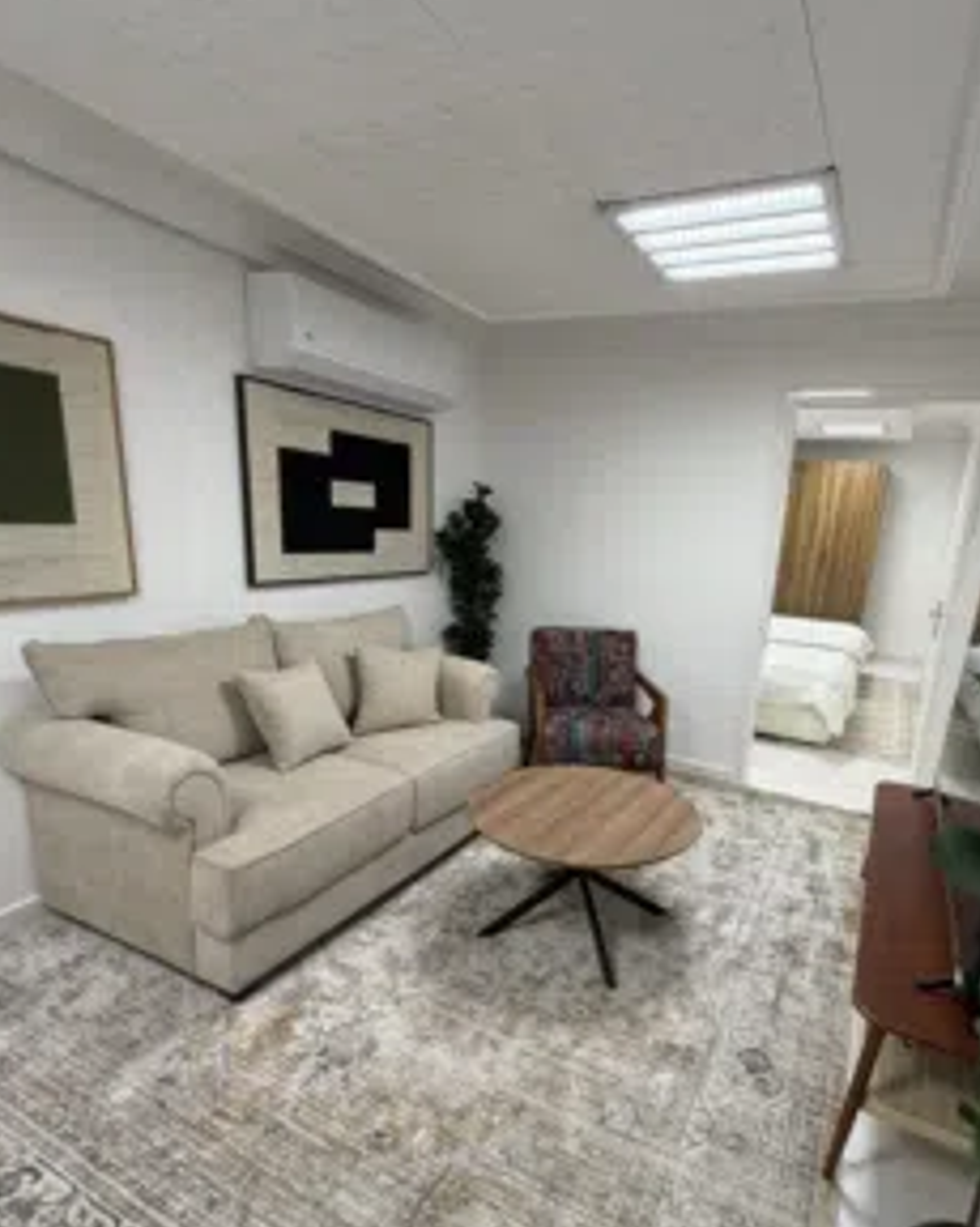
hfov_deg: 70.4
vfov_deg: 82.8
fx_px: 690
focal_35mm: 19
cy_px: 699
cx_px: 562
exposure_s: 1/121
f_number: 2.2
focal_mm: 2.22
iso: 100
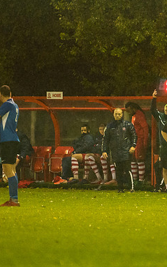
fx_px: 3929
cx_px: 171
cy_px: 122
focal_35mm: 539
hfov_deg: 2.4
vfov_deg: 3.9
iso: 5000
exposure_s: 1/1000
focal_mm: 200
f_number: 2.8
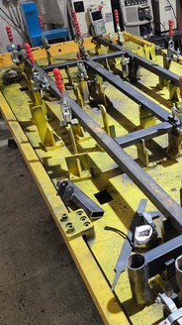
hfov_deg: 29.5
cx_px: 173
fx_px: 327
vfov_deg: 52.8
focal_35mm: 38
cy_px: 167
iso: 400
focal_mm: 4.71
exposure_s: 1/30
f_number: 1.7
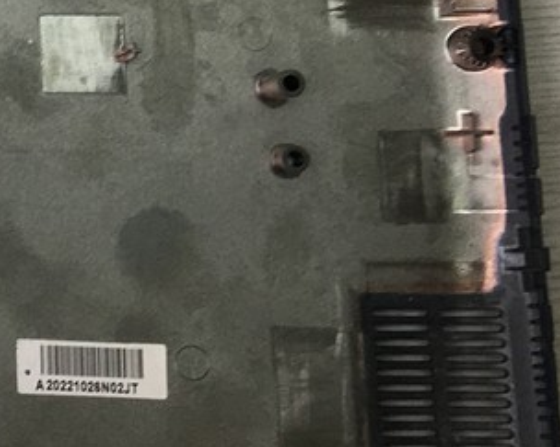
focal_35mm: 134
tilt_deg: -79.0
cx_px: -639
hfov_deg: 12.3
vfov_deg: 11.3
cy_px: -112
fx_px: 2220
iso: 25
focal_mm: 4.15
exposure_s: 1/100
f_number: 2.2
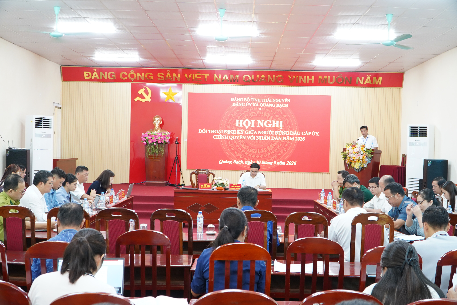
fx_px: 457
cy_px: 152
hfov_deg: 53.1
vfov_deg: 36.9
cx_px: 228
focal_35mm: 36
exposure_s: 1/40
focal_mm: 24
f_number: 4
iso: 1600
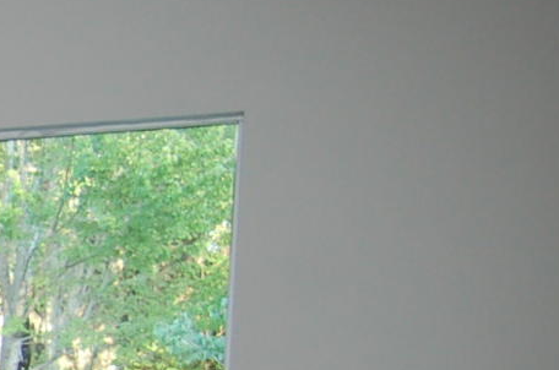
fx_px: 1612
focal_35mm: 104
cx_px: -731
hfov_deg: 14.3
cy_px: 467
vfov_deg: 12.7
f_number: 4
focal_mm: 14
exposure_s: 1/60
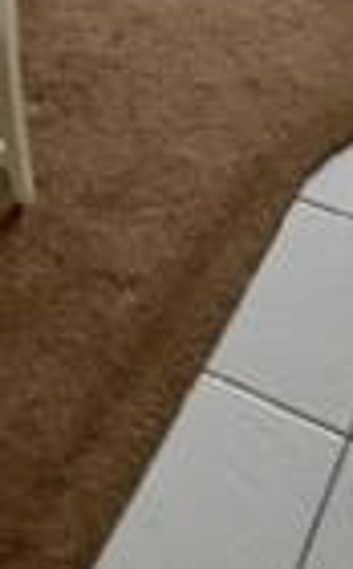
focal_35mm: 63
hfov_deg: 20.1
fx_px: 974
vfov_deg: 19.0
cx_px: 325
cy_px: -577
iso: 32
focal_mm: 1.57
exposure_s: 1/99
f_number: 1.8
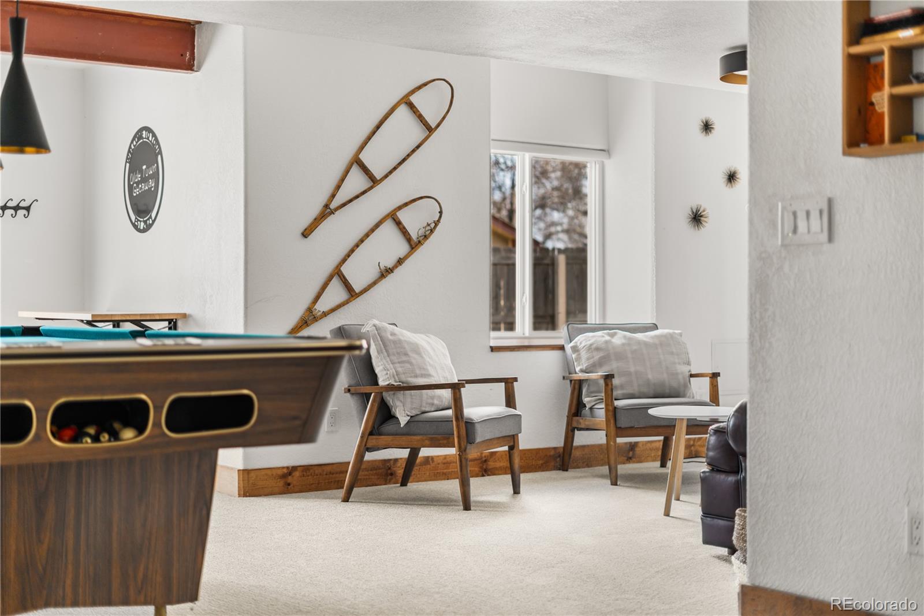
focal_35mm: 50
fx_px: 1283
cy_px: 308
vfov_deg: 27.0
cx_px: 462
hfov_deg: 39.6
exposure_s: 1/25
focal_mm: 50
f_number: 1.8
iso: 500
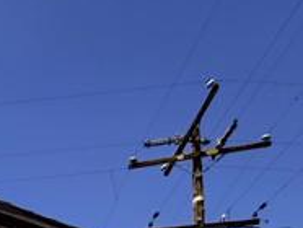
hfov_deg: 22.7
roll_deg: -0.4
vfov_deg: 14.1
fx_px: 675
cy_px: 526
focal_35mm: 77
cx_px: -88
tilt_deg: +4.6
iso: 50
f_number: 2.2
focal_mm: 2.22
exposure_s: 1/3891
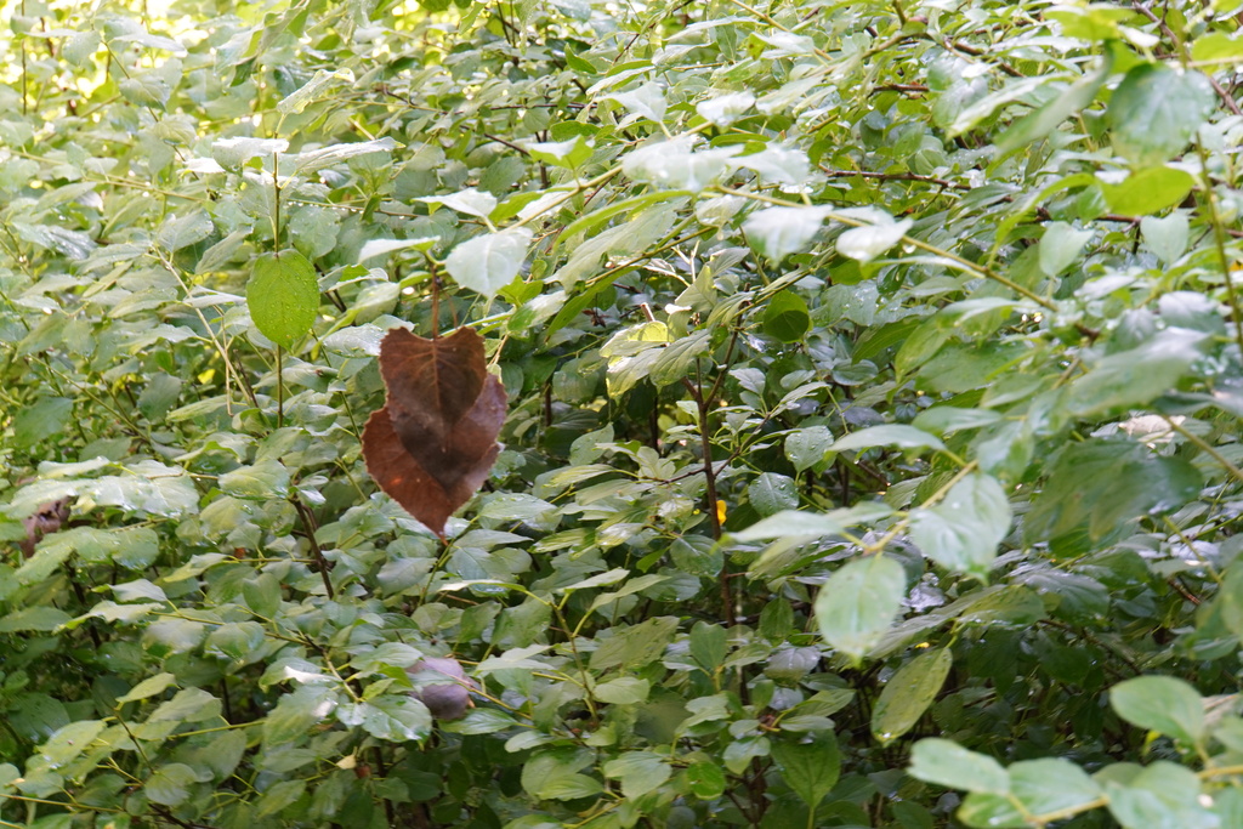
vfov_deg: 17.1
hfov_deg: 25.4
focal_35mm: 80
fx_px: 2761
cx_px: 622
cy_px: 414
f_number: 9
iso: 400
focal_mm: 53.3
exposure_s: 1/8
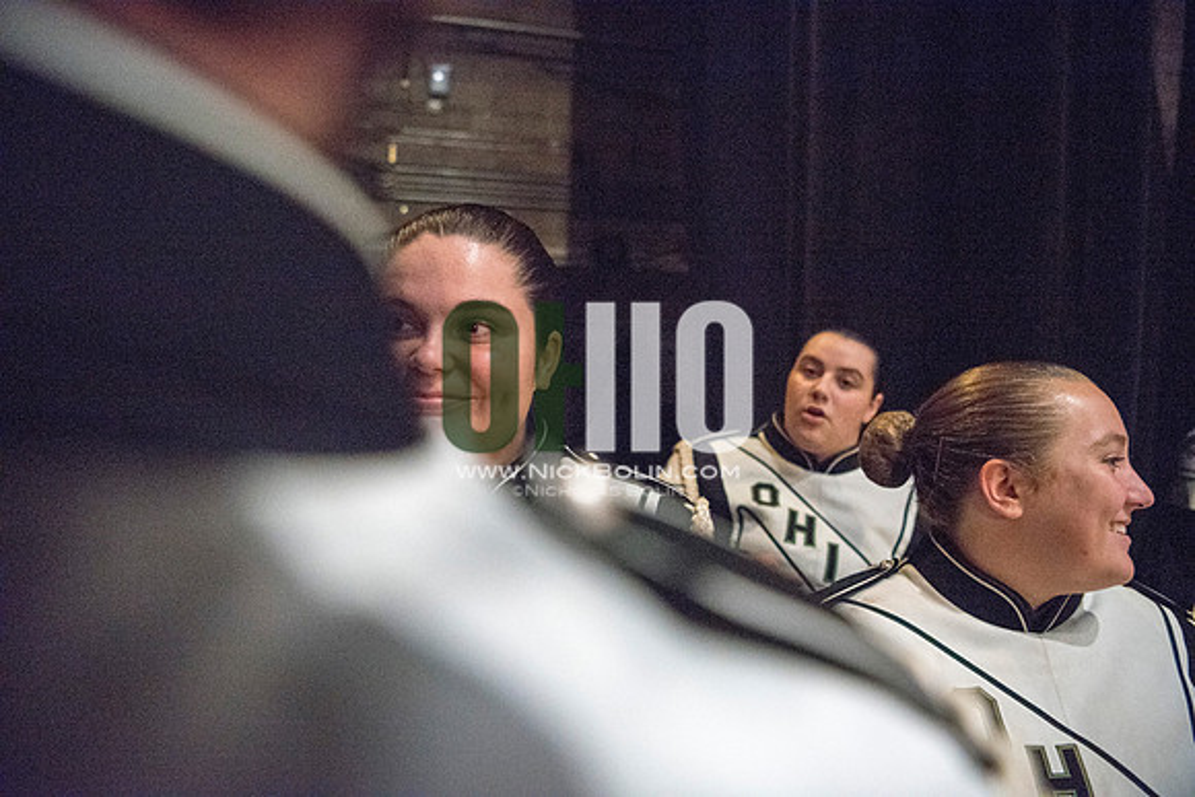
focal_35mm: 24
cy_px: 398
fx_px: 797
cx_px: 598
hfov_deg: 73.7
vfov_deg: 53.2
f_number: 2.8
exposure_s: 1/400
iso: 4000
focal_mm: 24
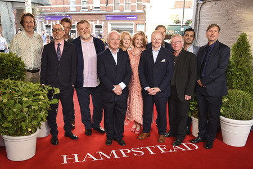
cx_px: 126
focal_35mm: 30
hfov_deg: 61.9
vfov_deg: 43.6
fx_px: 211
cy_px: 84
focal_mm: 30
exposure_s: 1/100
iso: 800
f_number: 5
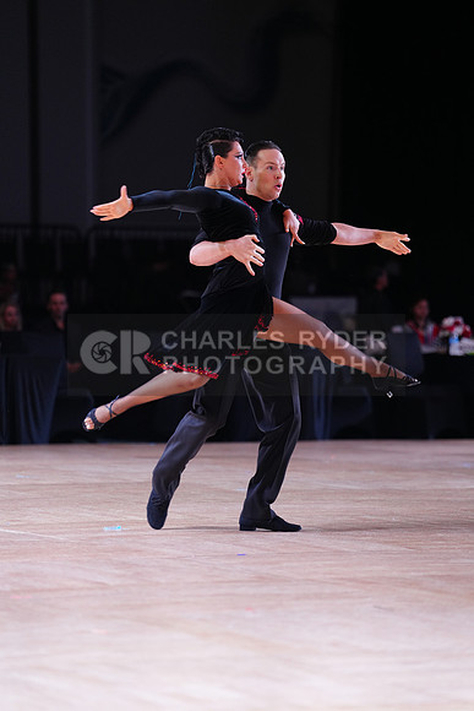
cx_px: 237
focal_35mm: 162
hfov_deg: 8.5
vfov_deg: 12.7
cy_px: 356
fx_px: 3197
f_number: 2.8
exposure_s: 1/400
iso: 1600
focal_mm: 162
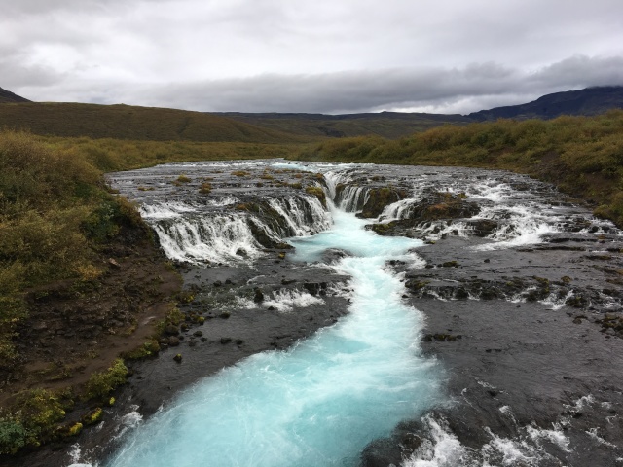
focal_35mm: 29
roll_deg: +1.0
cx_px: 312
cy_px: 234
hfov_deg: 61.7
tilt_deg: -8.7
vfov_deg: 48.2
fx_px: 522
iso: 25
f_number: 2.2
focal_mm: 4.15
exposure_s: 1/160
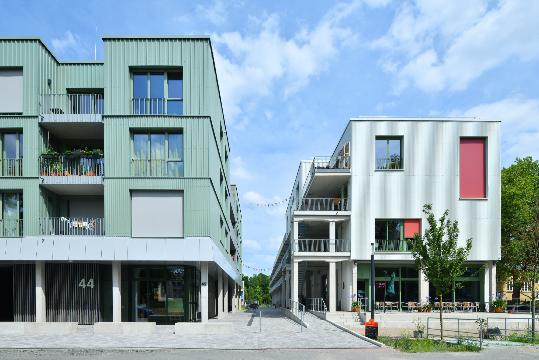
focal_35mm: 19
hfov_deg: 86.9
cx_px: 270
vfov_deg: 64.6
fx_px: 284
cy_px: 180
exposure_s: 1/125
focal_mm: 19
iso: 125
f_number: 14
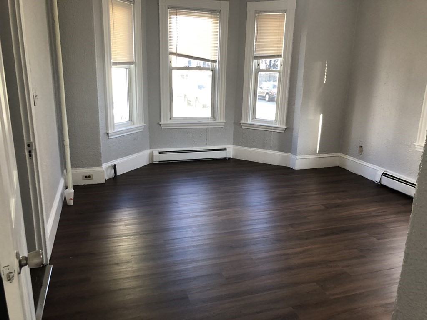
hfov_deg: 63.4
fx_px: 345
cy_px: 160
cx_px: 214
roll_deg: -0.6
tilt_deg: -13.2
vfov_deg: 49.7
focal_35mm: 28
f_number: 1.8
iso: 32
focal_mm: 4
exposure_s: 1/40
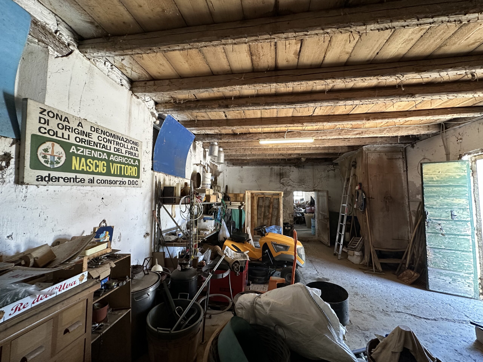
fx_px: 195
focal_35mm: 14
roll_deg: -0.8
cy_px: 181
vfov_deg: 85.7
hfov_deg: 102.1
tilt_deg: +5.3
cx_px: 242
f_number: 2.2
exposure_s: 1/50
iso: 320
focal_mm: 2.22
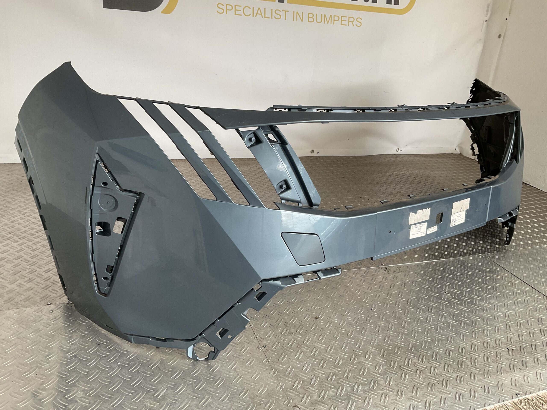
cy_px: 205
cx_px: 274
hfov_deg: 61.7
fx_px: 458
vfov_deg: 48.2
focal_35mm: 29
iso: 32
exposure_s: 1/100
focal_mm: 3
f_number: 1.8
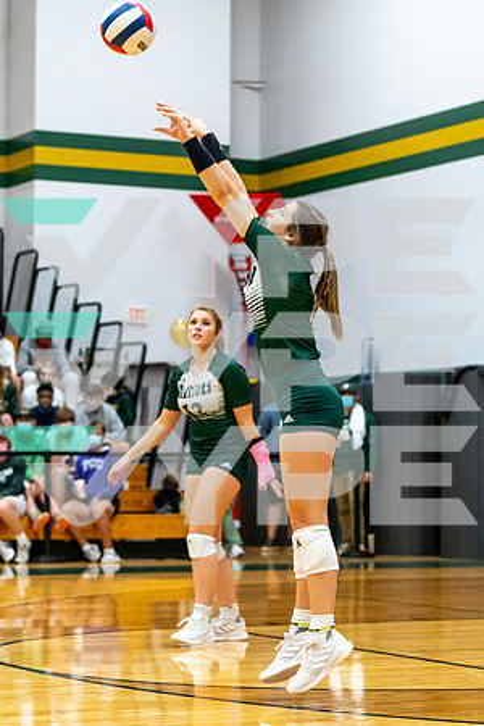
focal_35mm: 105
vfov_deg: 19.5
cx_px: 268
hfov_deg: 13.0
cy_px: 363
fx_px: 2117
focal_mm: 70
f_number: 2.8
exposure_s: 1/1250
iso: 3200
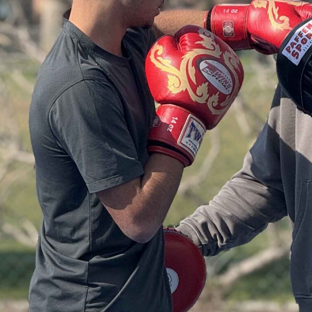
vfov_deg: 4.9
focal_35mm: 357
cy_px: 316
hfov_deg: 4.9
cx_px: 257
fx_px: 3640
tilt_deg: -4.3
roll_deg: +1.0
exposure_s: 1/1018
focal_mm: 15.66
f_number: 2.8
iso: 64
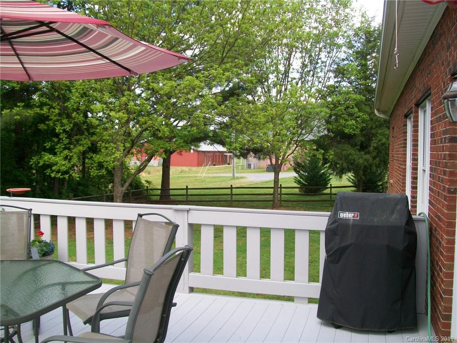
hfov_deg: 51.4
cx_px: 228
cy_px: 172
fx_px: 475
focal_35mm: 36
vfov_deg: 39.7
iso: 64
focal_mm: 6
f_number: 2.7
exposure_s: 1/200
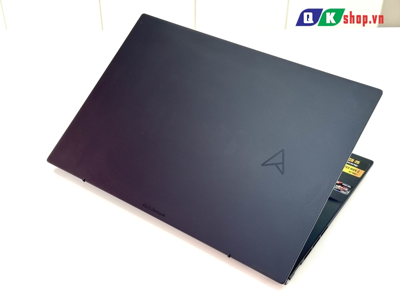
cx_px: 200
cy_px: 150
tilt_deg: -37.6
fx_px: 555
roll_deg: +0.5
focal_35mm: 48
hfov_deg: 39.7
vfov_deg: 30.3
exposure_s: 1/121
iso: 64
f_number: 1.78
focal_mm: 6.76
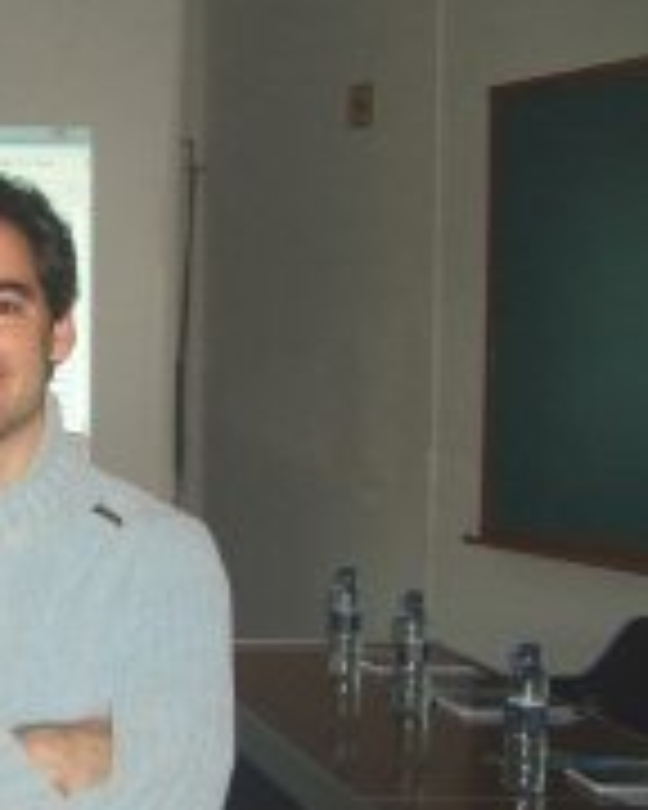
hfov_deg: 18.6
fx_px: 1822
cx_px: -225
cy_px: 508
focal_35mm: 76
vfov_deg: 25.0
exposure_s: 1/60
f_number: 2.6
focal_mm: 5.8
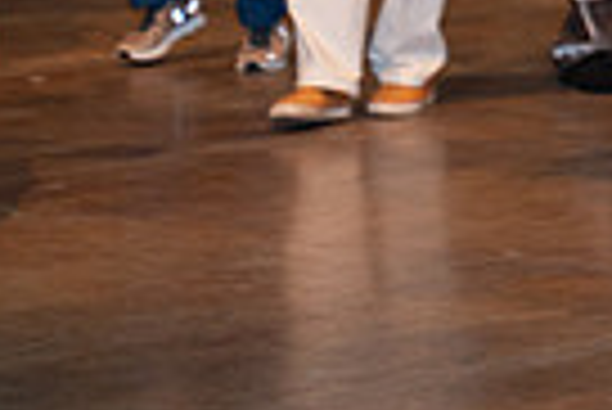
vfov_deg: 4.6
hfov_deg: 6.8
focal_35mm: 298
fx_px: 5071
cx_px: 1035
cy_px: -322
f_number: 3.2
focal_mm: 70
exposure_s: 1/100
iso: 640
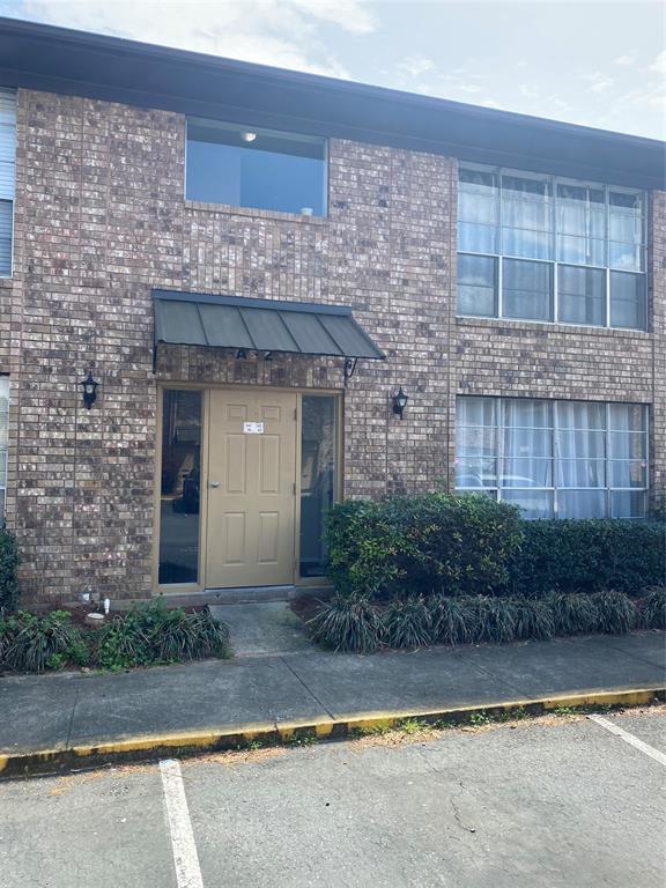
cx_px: 333
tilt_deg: +3.3
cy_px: 444
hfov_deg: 53.1
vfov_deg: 67.3
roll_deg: -1.3
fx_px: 667
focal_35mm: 26
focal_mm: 4.25
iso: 32
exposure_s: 1/822
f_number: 1.8
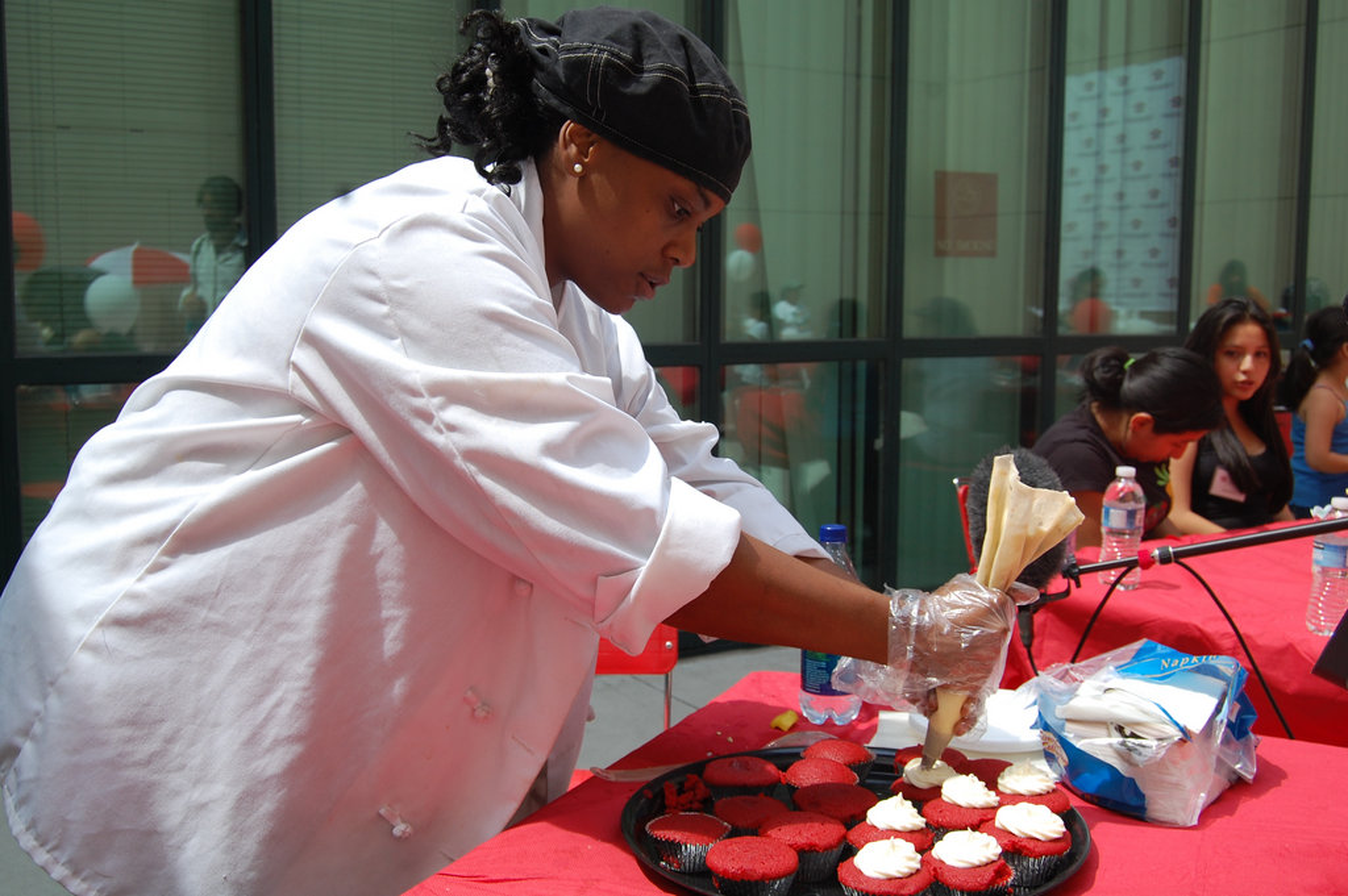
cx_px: 674
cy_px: 448
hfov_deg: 49.6
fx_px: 1459
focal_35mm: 39
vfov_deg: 34.2
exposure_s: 1/250
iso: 200
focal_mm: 26
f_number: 8
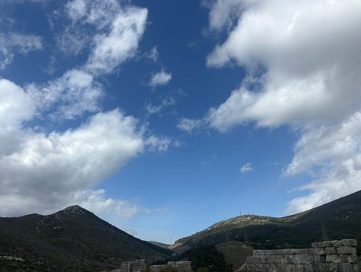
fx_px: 292
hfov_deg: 63.4
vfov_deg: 49.8
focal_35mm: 28
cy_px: 142
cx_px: 186
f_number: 1.6
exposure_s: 1/6329
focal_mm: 5.96
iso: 50
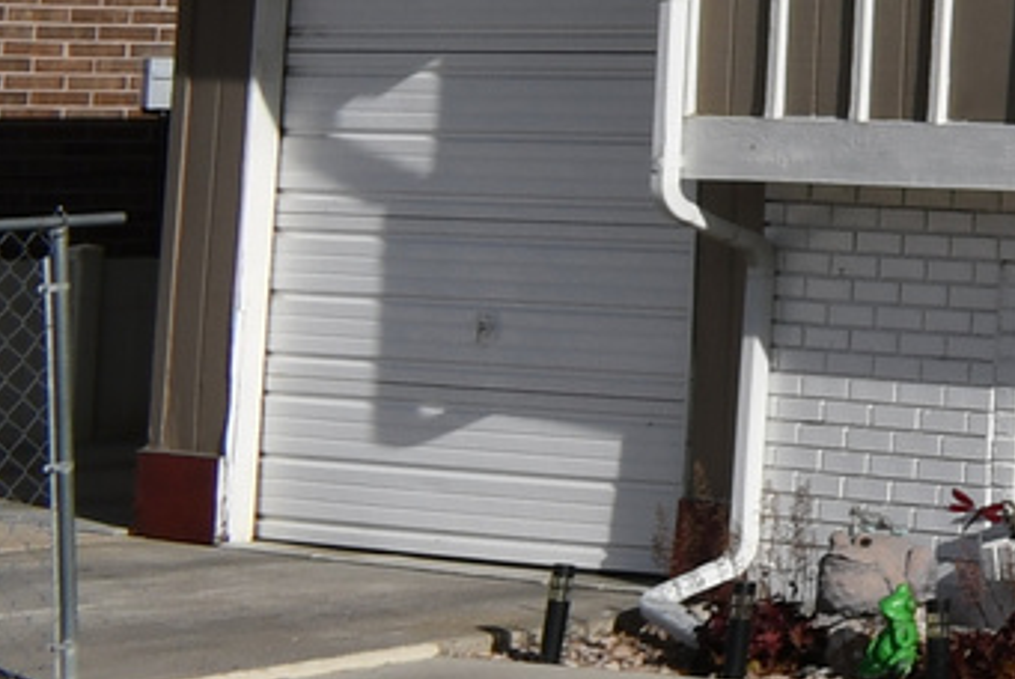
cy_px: -829
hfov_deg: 9.0
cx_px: 3003
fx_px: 5248
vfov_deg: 7.1
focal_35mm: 186
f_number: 14
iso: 100
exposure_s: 1/250
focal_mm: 21
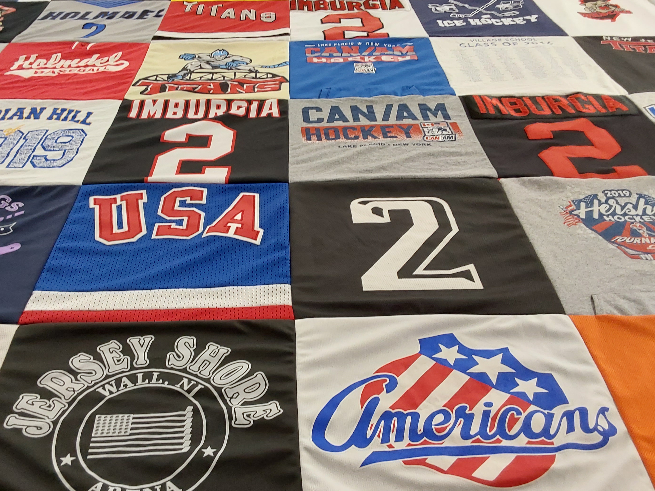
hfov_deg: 55.1
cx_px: 275
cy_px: 264
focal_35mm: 33
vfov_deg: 42.9
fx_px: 624
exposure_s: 1/60
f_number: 1.9
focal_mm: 2.91
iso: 160
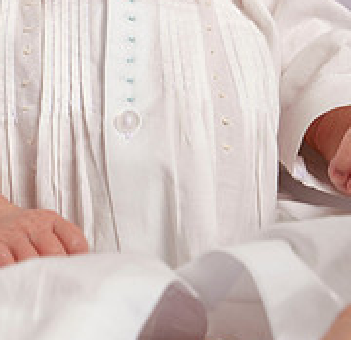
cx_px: -32
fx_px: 5573
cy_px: 78
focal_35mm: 494
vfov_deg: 3.5
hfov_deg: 3.6
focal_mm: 135
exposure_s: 1/160
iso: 125
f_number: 7.1
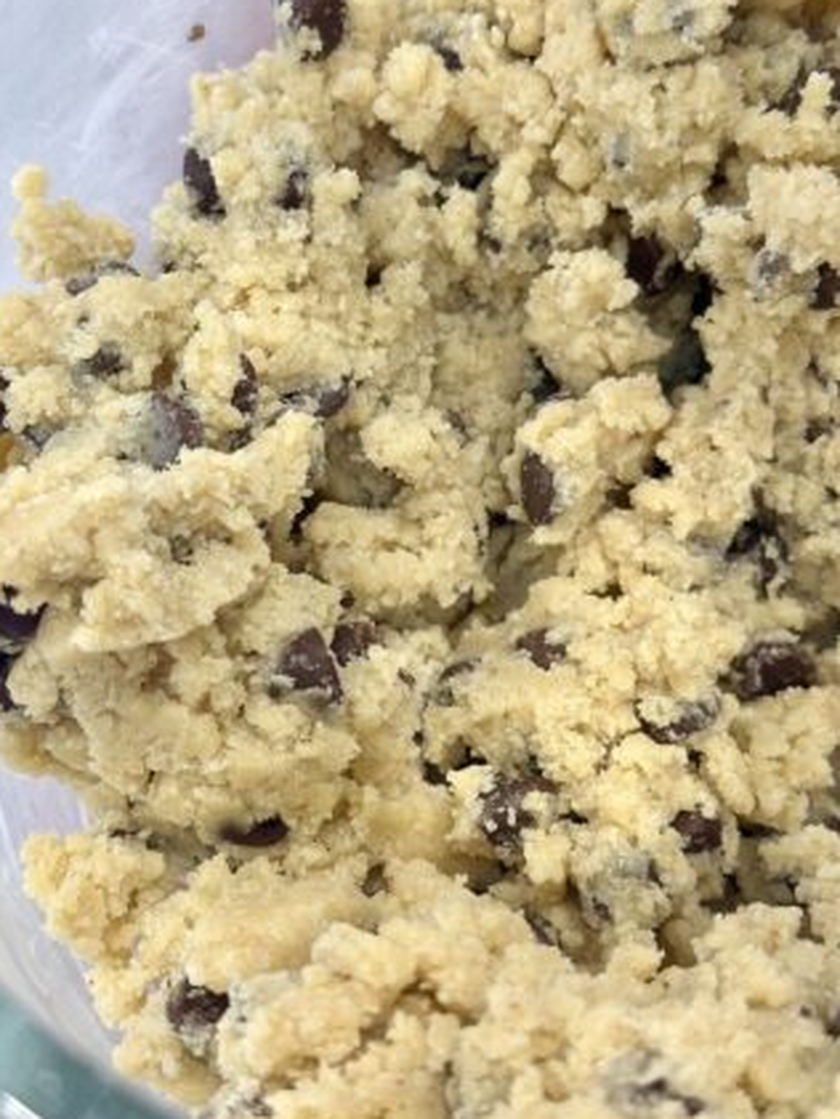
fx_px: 1843
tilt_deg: -60.0
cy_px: 521
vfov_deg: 33.8
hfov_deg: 25.7
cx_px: 384
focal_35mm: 57
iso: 160
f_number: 1.78
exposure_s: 1/120
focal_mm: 6.86
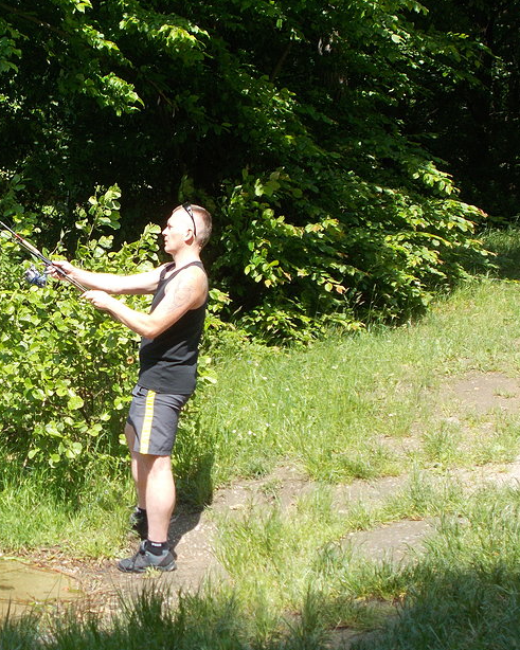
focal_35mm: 83
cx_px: 54
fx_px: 1597
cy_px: 320
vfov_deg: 23.0
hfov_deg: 18.2
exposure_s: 1/160
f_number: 4.9
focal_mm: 10.3
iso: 80
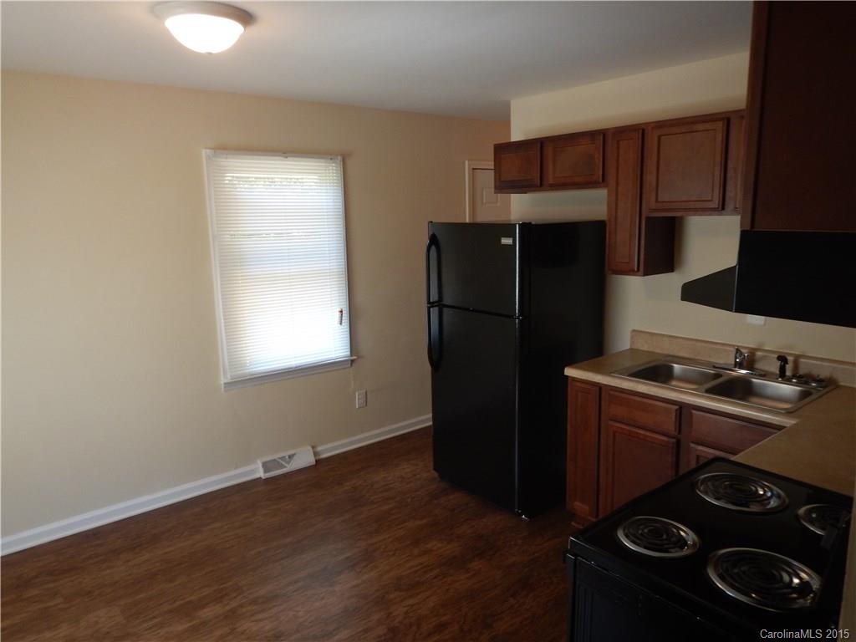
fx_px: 593
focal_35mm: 24
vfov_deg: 56.8
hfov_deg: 71.6
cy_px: 321
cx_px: 428
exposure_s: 1/30
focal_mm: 4.3
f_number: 2.8
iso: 125
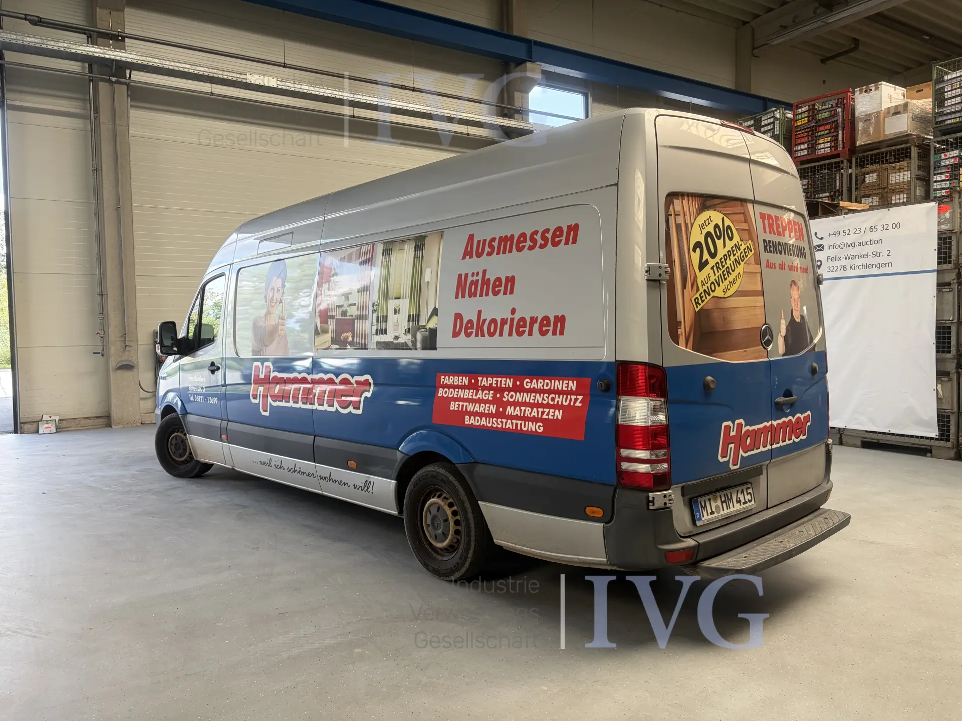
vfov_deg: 53.1
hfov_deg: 67.3
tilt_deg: -0.8
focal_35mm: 26
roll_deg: +1.6
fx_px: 723
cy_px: 360
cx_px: 481
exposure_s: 1/147
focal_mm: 5.96
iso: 50
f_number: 1.6
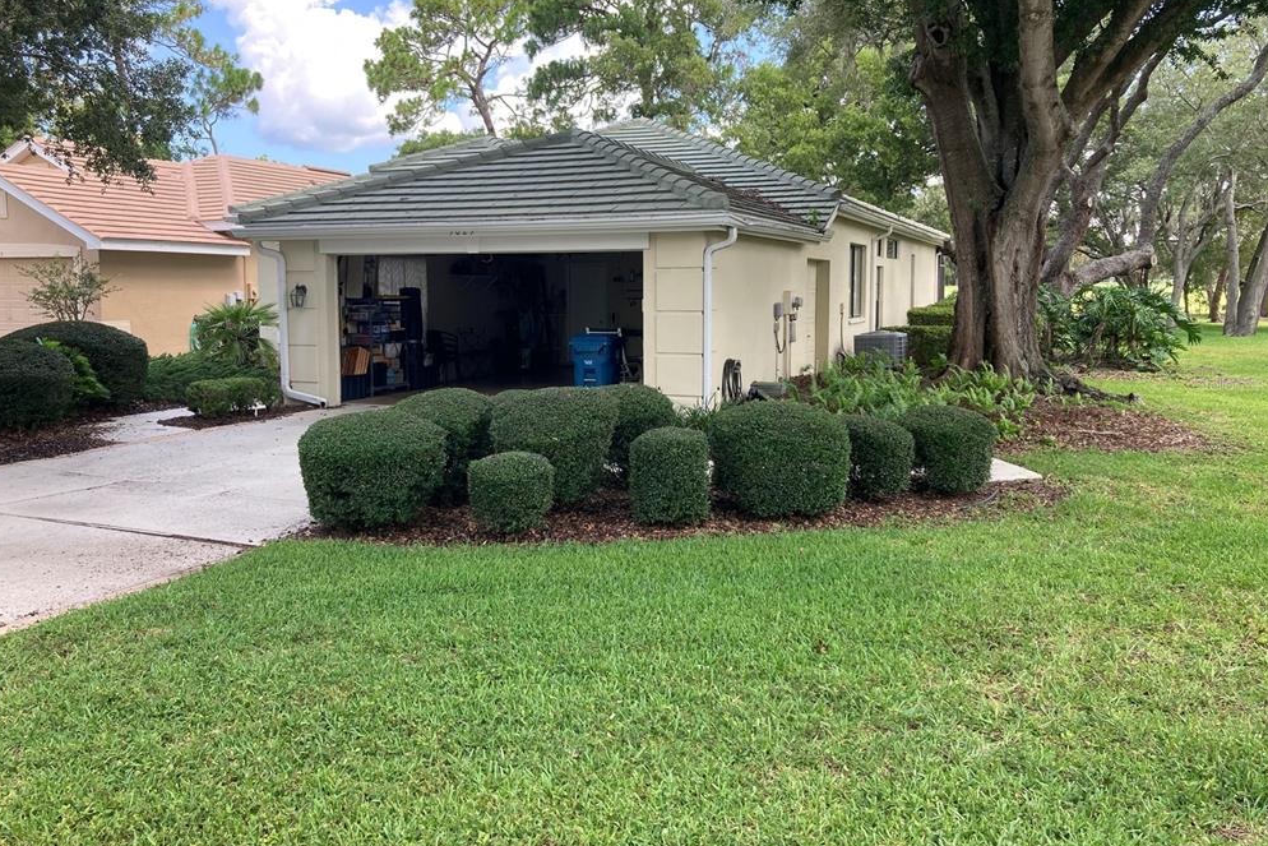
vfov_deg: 43.6
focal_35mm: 30
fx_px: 1057
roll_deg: -0.7
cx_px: 620
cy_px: 384
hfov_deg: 61.9
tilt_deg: -2.9
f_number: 1.8
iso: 20
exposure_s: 1/249
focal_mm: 3.99
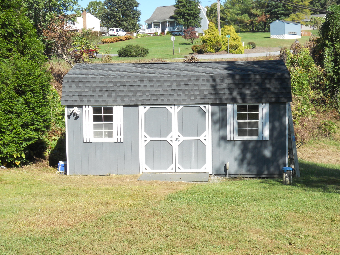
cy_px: 128
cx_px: 170
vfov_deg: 27.0
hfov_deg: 35.5
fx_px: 530
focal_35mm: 54
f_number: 4.8
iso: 80
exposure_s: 1/250
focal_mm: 9.8
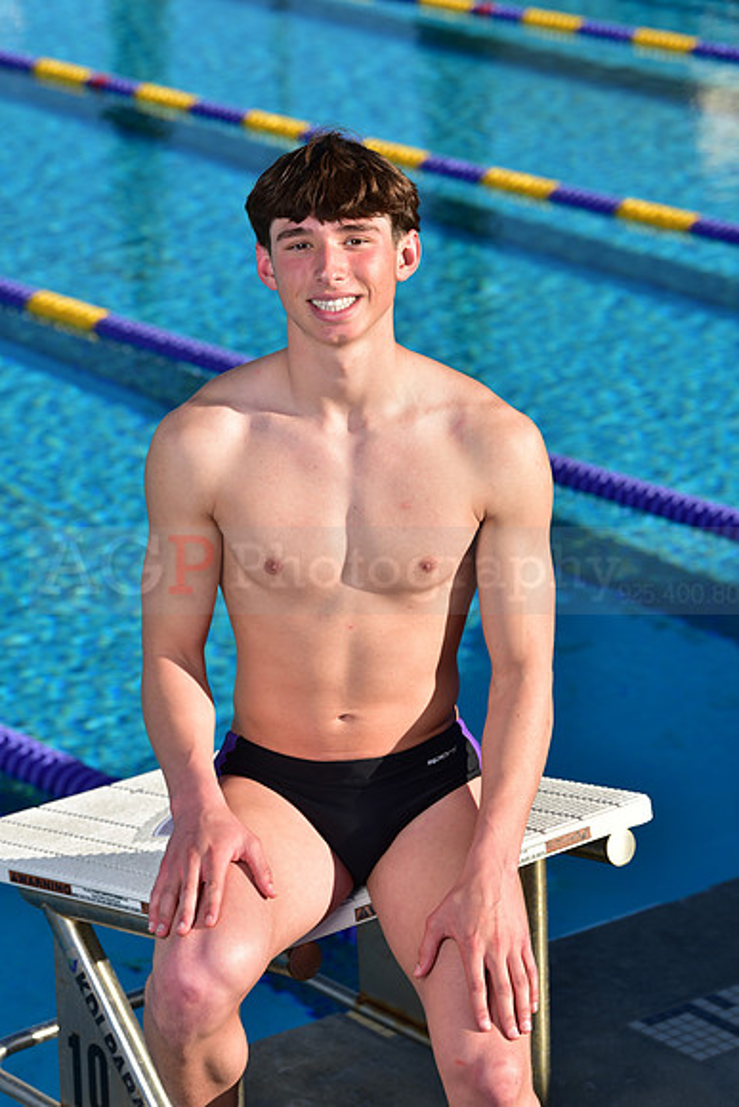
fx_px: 3693
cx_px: 370
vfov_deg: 17.1
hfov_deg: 11.4
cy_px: 554
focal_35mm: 120
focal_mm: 120
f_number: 6.3
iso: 64
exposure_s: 1/250
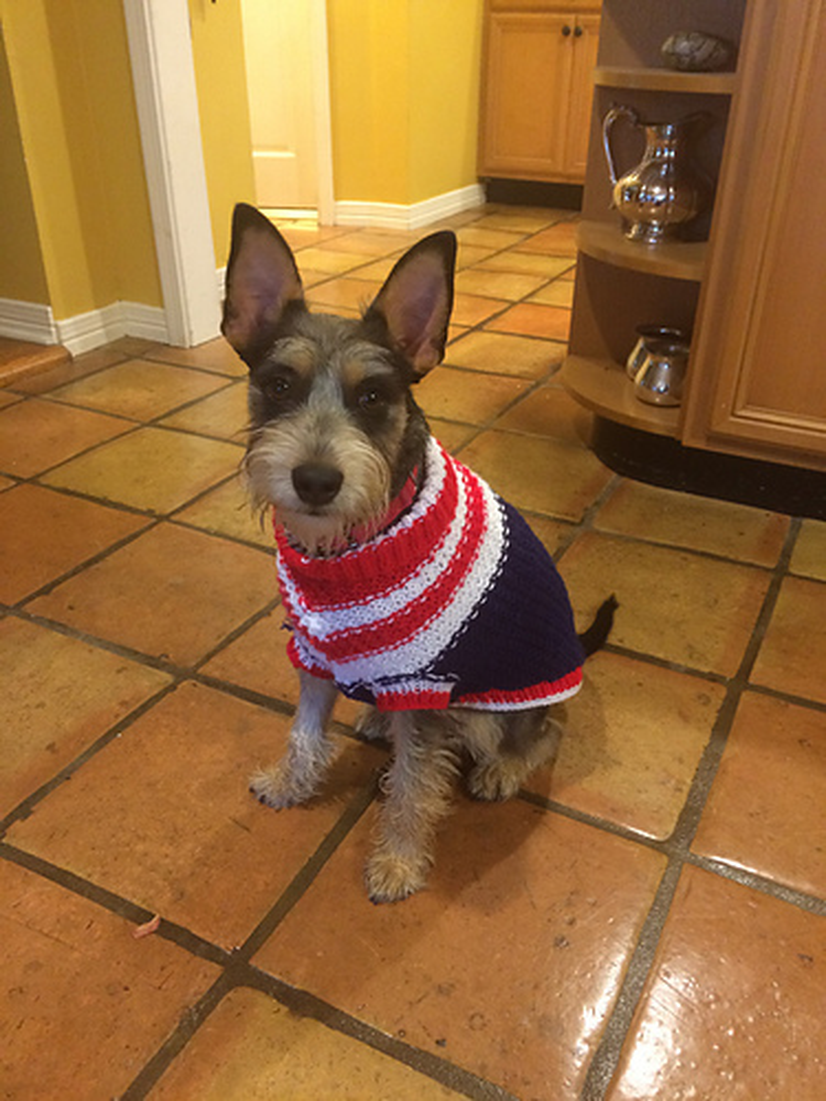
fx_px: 923
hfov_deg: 48.2
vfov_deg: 61.7
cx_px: 413
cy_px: 550
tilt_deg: -31.2
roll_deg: +1.5
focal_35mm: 29
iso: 250
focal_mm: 4.15
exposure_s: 1/24
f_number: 2.2
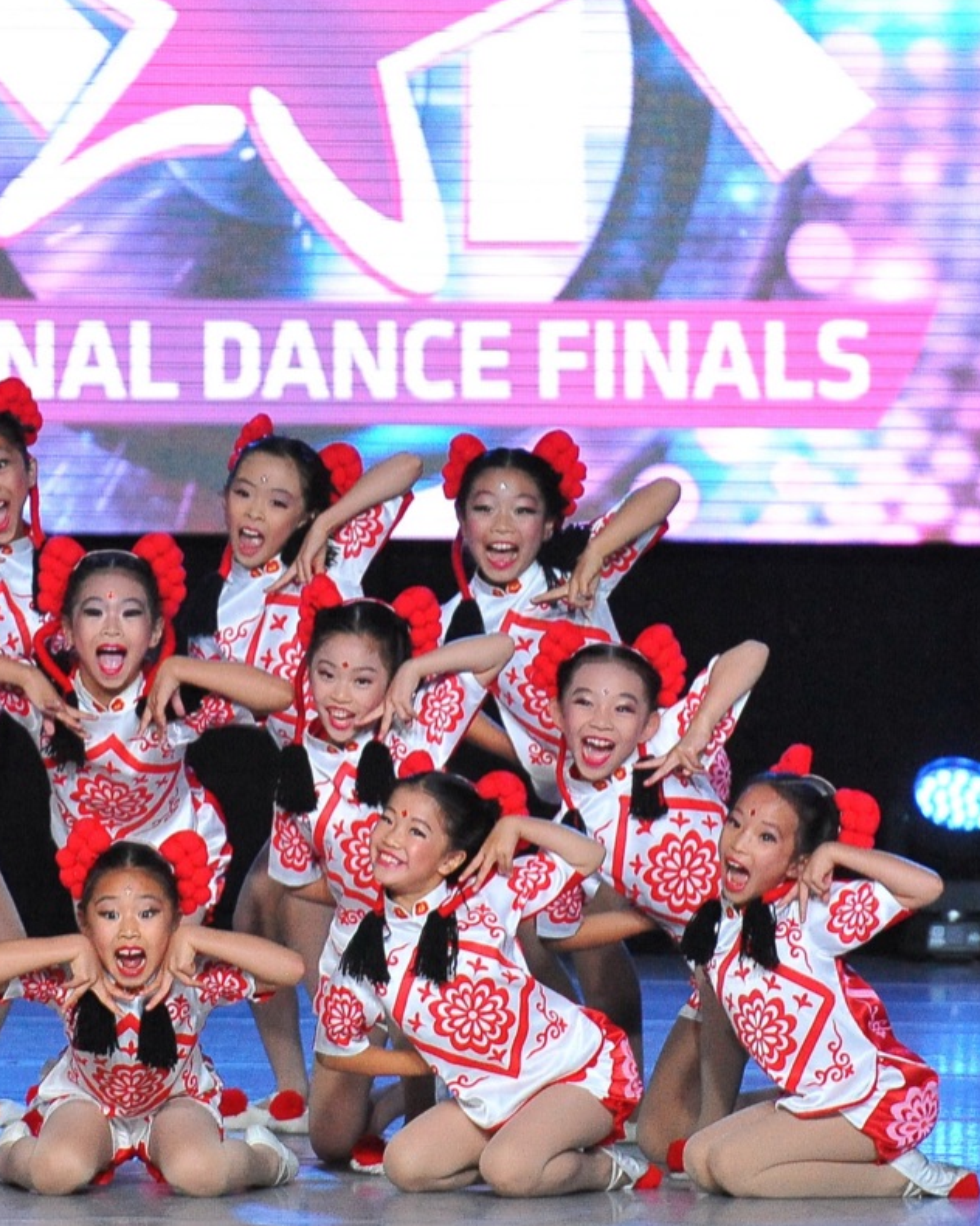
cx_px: 157
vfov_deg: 6.8
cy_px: 611
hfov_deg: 5.4
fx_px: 10333
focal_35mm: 285
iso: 6400
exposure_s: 1/1600
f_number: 3.5
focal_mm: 200
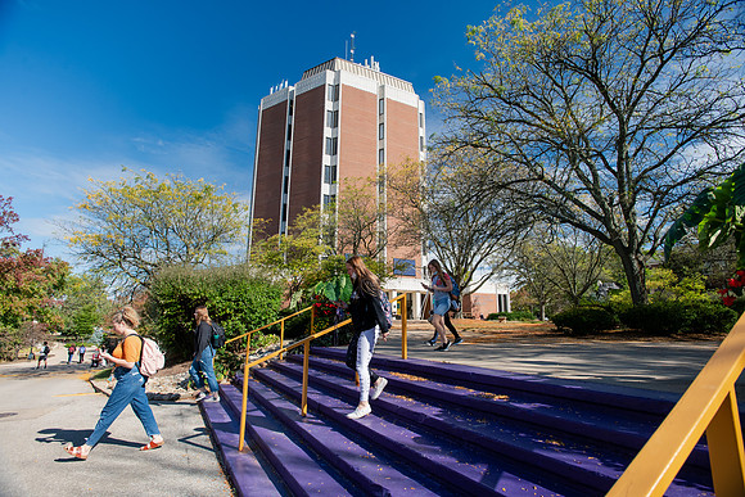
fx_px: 393
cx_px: 372
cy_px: 248
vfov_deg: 64.6
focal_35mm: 19
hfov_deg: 86.9
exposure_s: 1/320
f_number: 7.1
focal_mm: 19
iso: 500
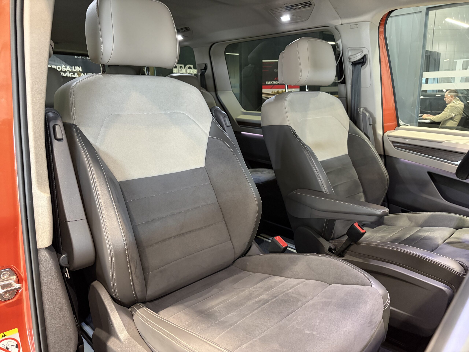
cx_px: 234
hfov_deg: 67.3
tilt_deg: -12.4
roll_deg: +0.9
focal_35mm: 26
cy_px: 176
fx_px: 352
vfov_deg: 53.1
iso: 400
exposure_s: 1/33
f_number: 1.6
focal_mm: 5.96
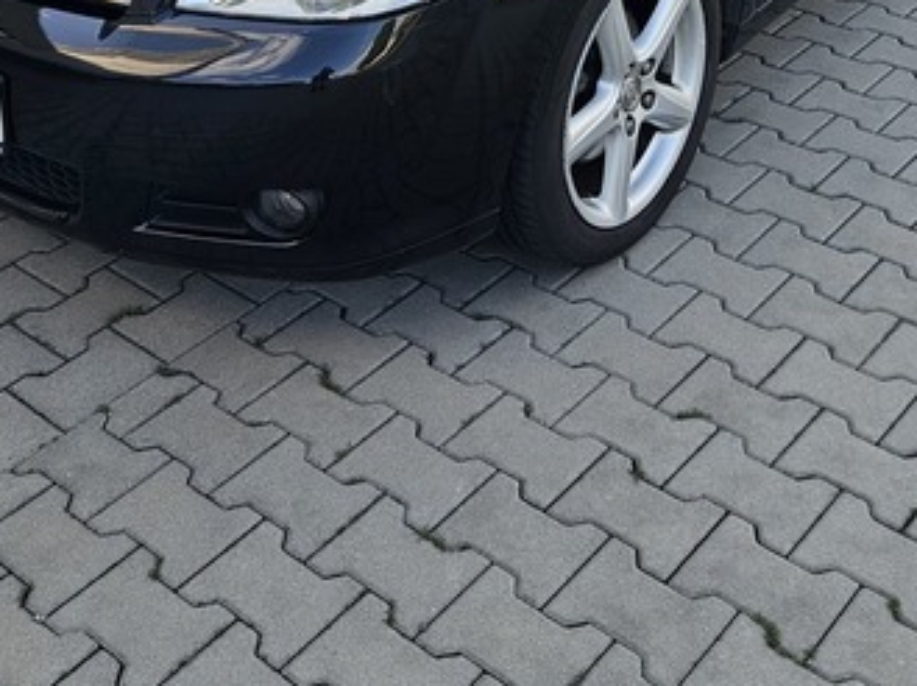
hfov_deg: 34.4
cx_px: 471
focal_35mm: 56
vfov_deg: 23.7
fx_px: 1482
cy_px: -142
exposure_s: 1/719
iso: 80
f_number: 1.8
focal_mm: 5.4
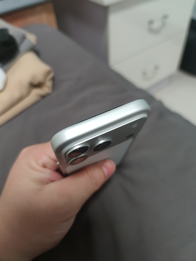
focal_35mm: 24
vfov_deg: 71.6
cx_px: 98
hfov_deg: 56.8
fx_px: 181
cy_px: 130
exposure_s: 1/50
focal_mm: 6.72
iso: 519
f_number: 1.69
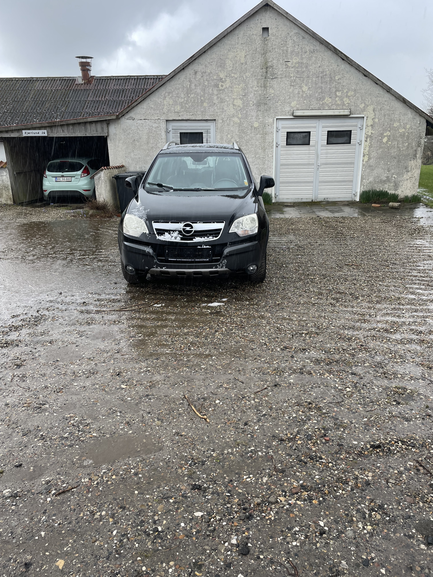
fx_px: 434
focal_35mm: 26
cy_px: 288
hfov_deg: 53.1
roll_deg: -0.1
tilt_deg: -17.3
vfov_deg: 67.3
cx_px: 216
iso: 40
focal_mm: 4.2
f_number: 1.6
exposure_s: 1/121
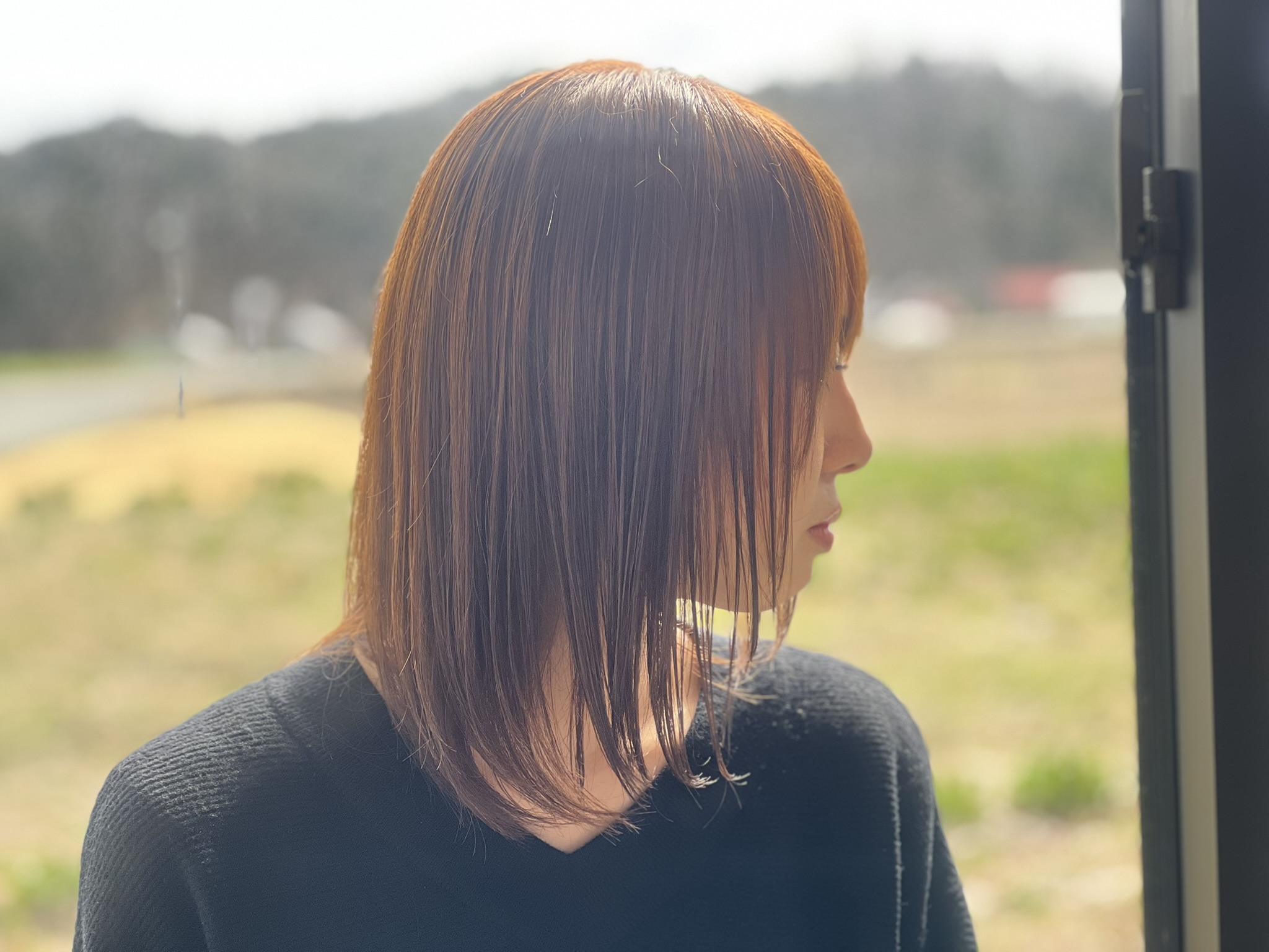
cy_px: 476
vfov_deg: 19.1
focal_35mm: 77
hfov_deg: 25.3
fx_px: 2823
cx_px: 634
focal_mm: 9
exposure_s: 1/121
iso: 80
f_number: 2.8
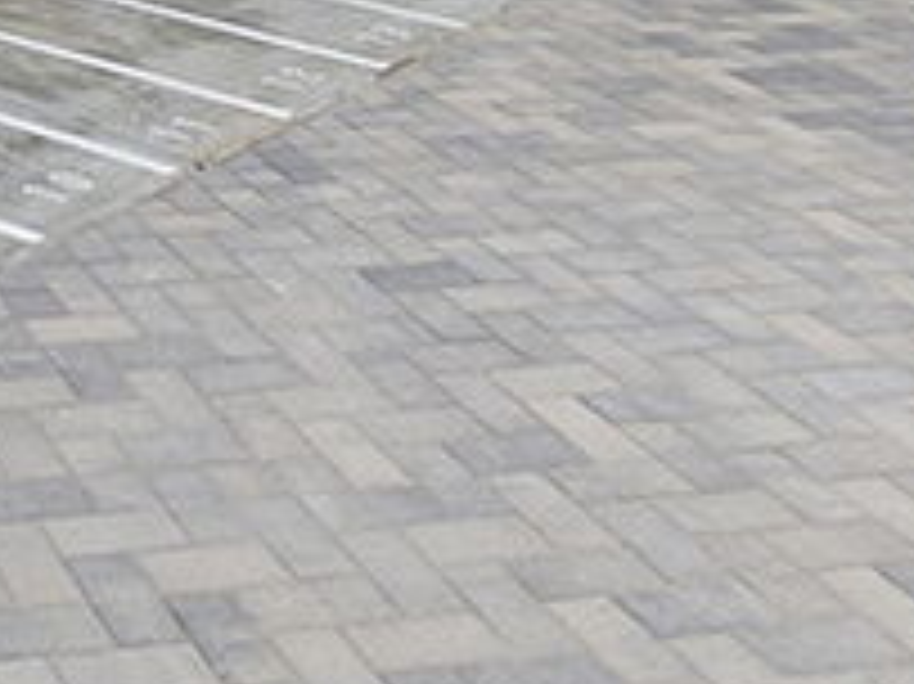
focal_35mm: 63
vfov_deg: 22.9
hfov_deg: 24.9
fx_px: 1662
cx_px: -387
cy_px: 135
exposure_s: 1/800
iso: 100
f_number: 2.8
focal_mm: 3.58
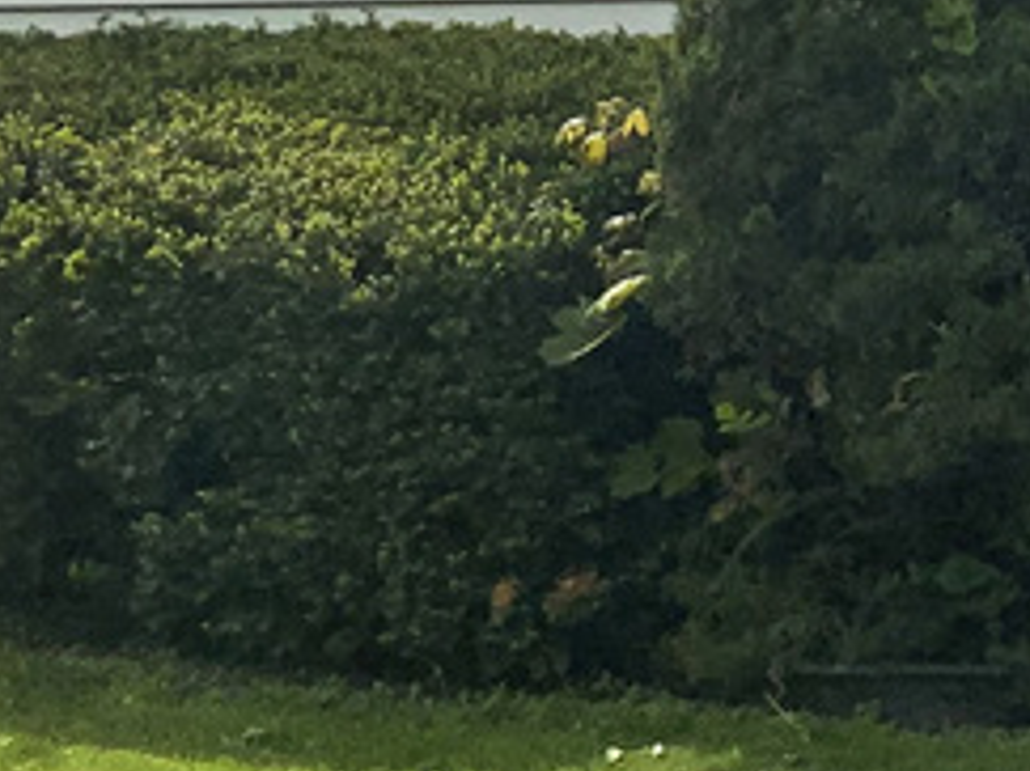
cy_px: -335
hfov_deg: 11.0
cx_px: 1645
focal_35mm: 172
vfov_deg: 8.5
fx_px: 5115
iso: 16
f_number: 1.8
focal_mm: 3
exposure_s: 1/2959
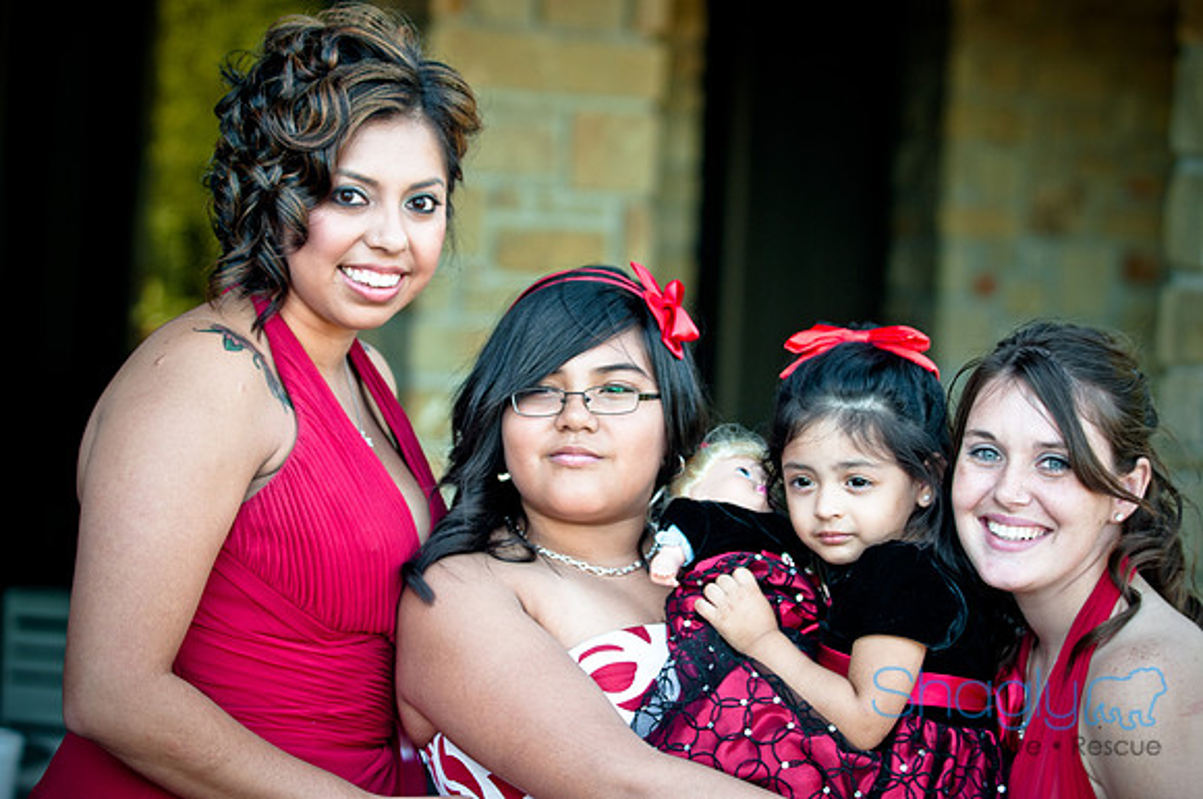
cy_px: 400
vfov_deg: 11.4
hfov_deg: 17.1
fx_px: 4004
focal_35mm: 120
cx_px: 602
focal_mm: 80
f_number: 2.8
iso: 200
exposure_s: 1/125
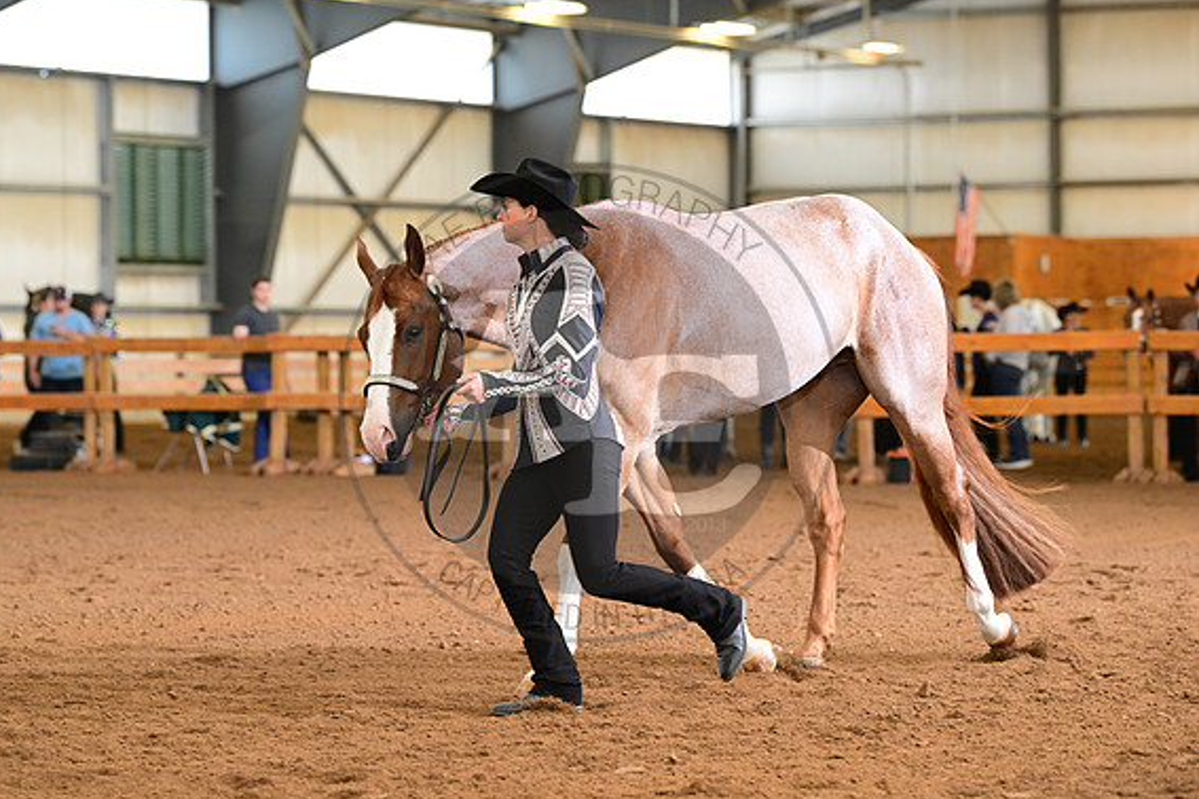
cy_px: 403
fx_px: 4429
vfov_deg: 10.3
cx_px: 588
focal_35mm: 133
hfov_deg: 15.4
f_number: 4.5
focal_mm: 130
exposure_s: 1/200
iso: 2500
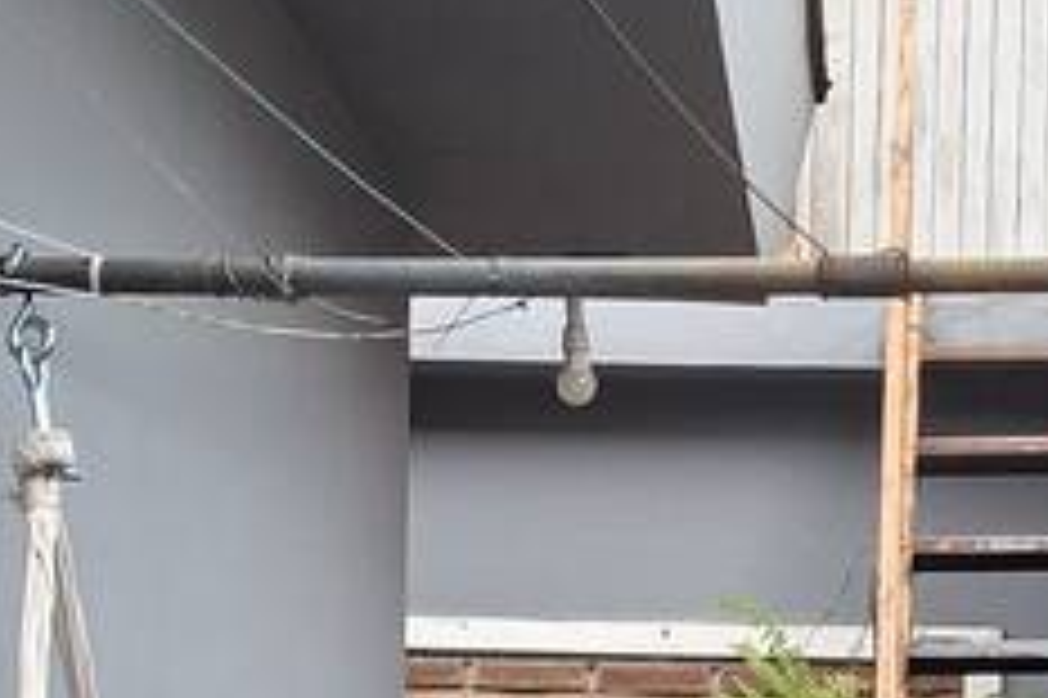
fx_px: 3229
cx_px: 778
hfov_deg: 18.3
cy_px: 1153
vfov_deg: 11.6
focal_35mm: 111
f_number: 1.8
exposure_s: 1/120
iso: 160
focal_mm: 5.54
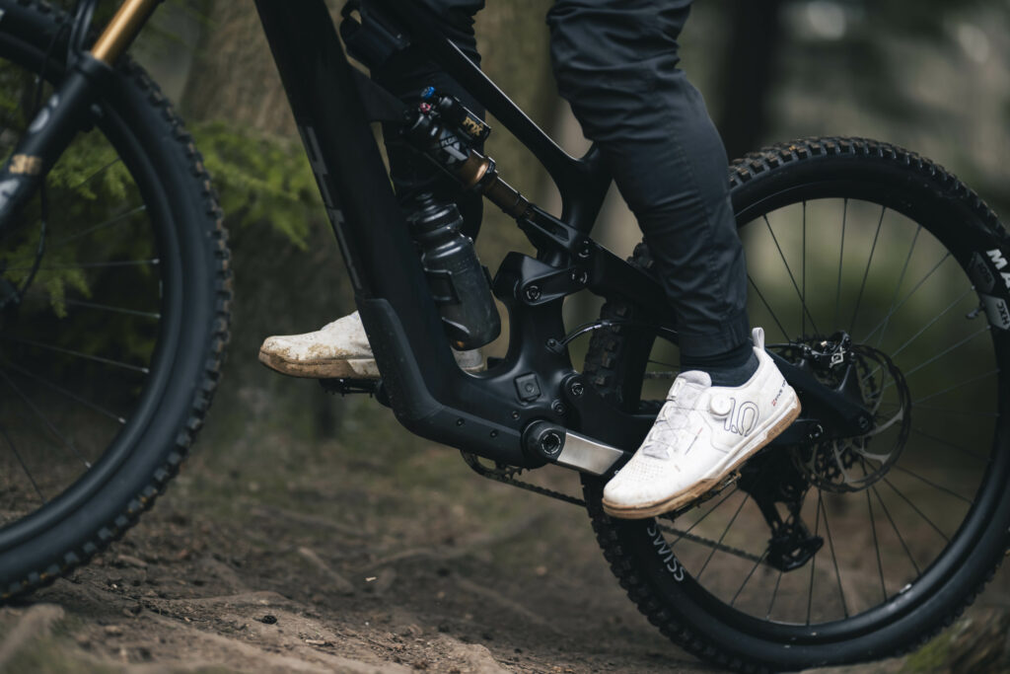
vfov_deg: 16.1
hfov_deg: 23.9
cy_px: 337
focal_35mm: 85
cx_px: 505
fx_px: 2385
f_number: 1.2
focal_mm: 85
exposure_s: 1/1250
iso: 320
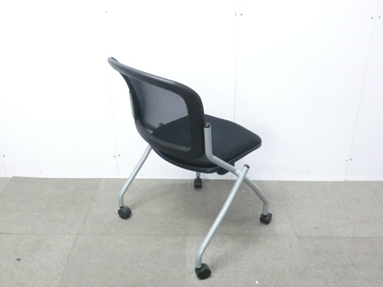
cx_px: 192
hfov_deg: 49.0
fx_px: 420
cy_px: 144
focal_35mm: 38
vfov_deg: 37.7
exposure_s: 1/20
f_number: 3.9
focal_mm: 6.9
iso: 800
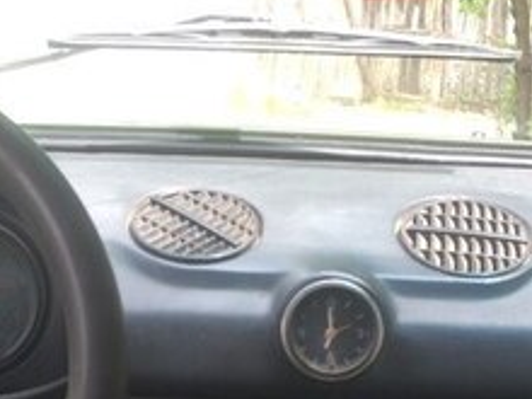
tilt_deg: -18.4
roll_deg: -5.3
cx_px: 174
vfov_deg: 16.4
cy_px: 461
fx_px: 1337
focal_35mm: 87
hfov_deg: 22.4
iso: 32
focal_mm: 4.15
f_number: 2.2
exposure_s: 1/100
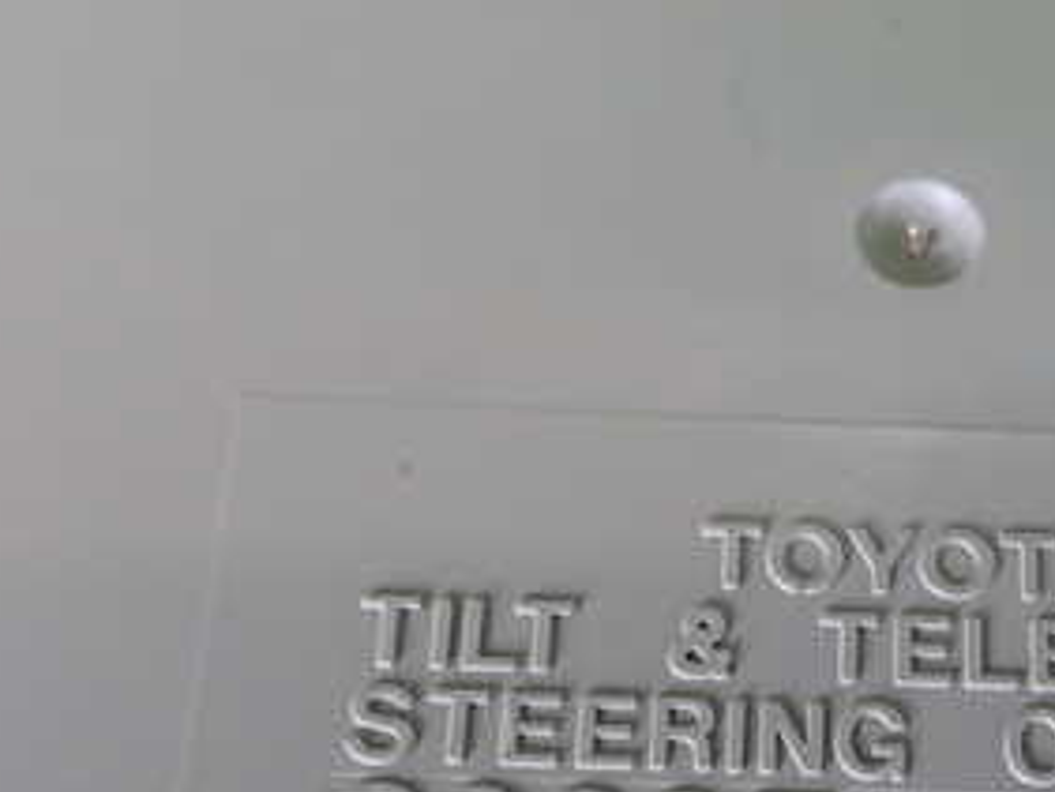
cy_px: 683
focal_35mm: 64
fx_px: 1951
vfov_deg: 22.5
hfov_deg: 29.4
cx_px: 886
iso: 200
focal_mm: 5.4
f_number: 2.3
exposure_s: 1/50
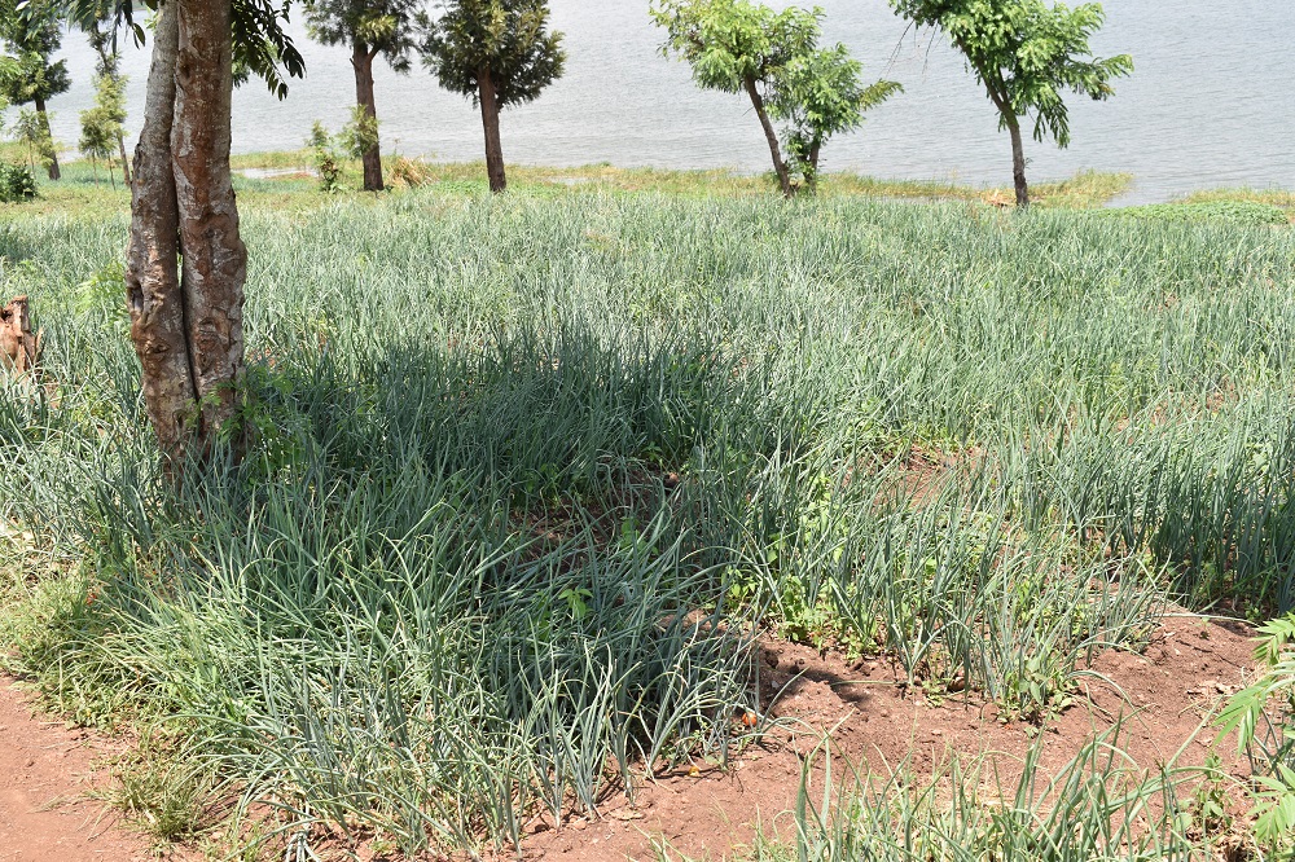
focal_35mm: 44
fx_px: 1564
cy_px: 431
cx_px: 648
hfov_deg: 45.0
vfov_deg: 30.8
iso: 200
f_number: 8
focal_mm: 29
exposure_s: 1/250
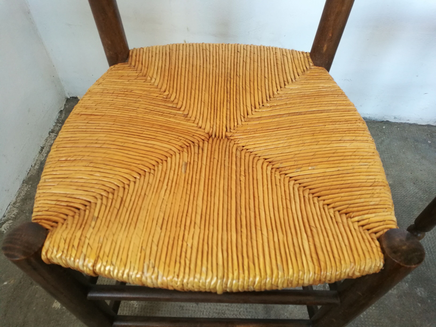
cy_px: 164
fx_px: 340
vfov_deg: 51.4
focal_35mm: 27
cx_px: 218
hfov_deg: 65.3
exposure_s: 1/30
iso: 200
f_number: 2.2
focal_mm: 4.5
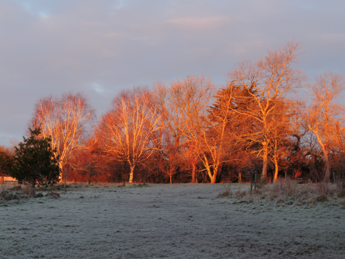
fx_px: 847
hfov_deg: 23.0
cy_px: 130
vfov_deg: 17.4
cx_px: 172
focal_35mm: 85
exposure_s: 1/13
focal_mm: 15.1
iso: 80
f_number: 7.9
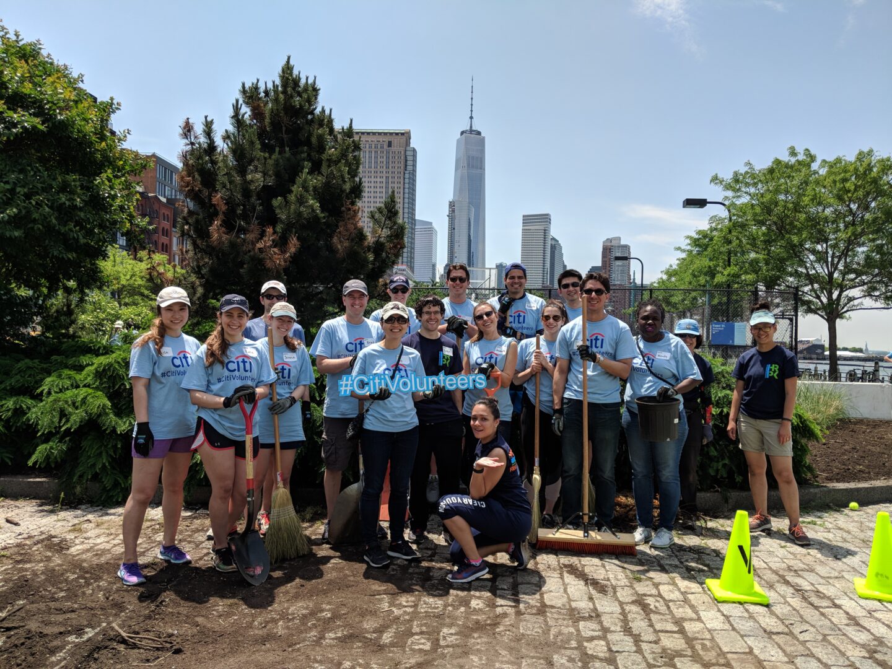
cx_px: 446
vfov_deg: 51.4
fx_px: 696
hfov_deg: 65.3
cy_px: 334
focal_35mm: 27
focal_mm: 4.44
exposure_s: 1/2924
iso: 52
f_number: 1.8
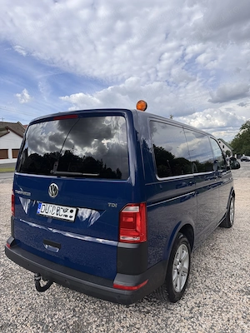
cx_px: 125
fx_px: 231
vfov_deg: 71.6
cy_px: 166
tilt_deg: -3.5
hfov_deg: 56.8
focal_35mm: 24
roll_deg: +2.3
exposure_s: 1/3597
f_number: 1.78
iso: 80
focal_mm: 6.76
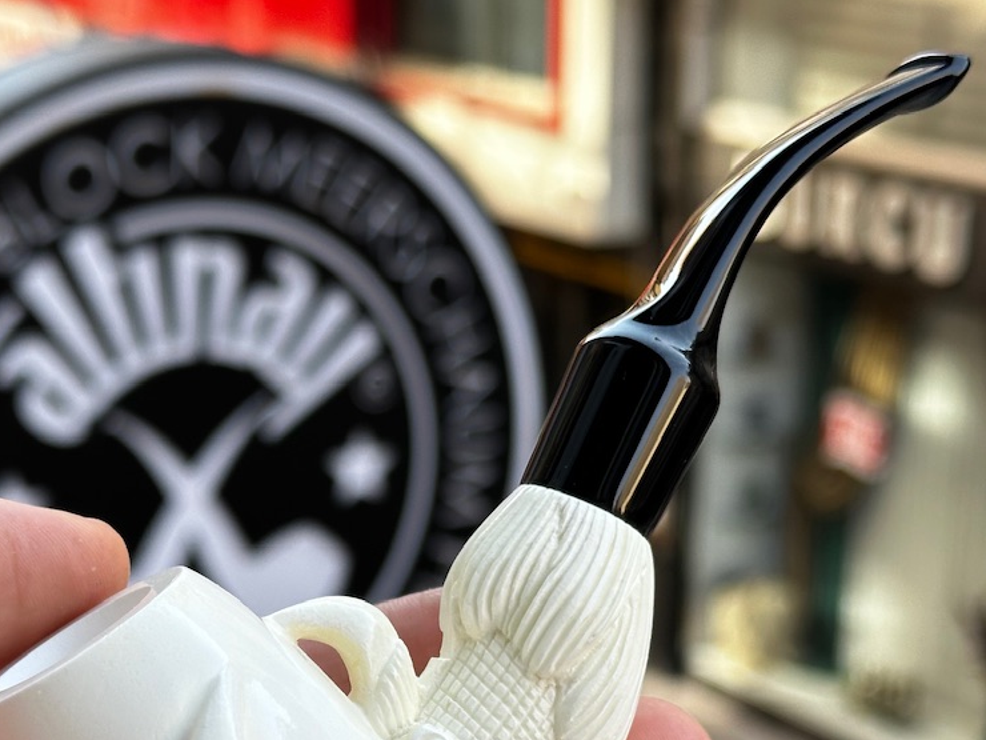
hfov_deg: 23.5
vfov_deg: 17.6
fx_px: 2364
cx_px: 413
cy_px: 596
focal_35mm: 83
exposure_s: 1/426
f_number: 1.78
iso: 64
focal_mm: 6.86
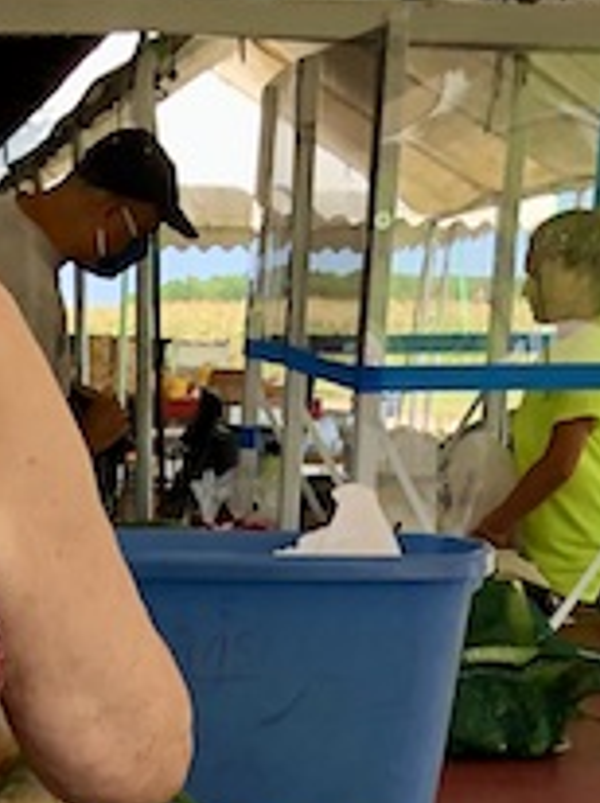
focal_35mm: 109
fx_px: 2524
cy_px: 1477
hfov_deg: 13.0
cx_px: -222
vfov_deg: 15.4
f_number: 1.8
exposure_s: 1/320
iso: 20
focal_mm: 4
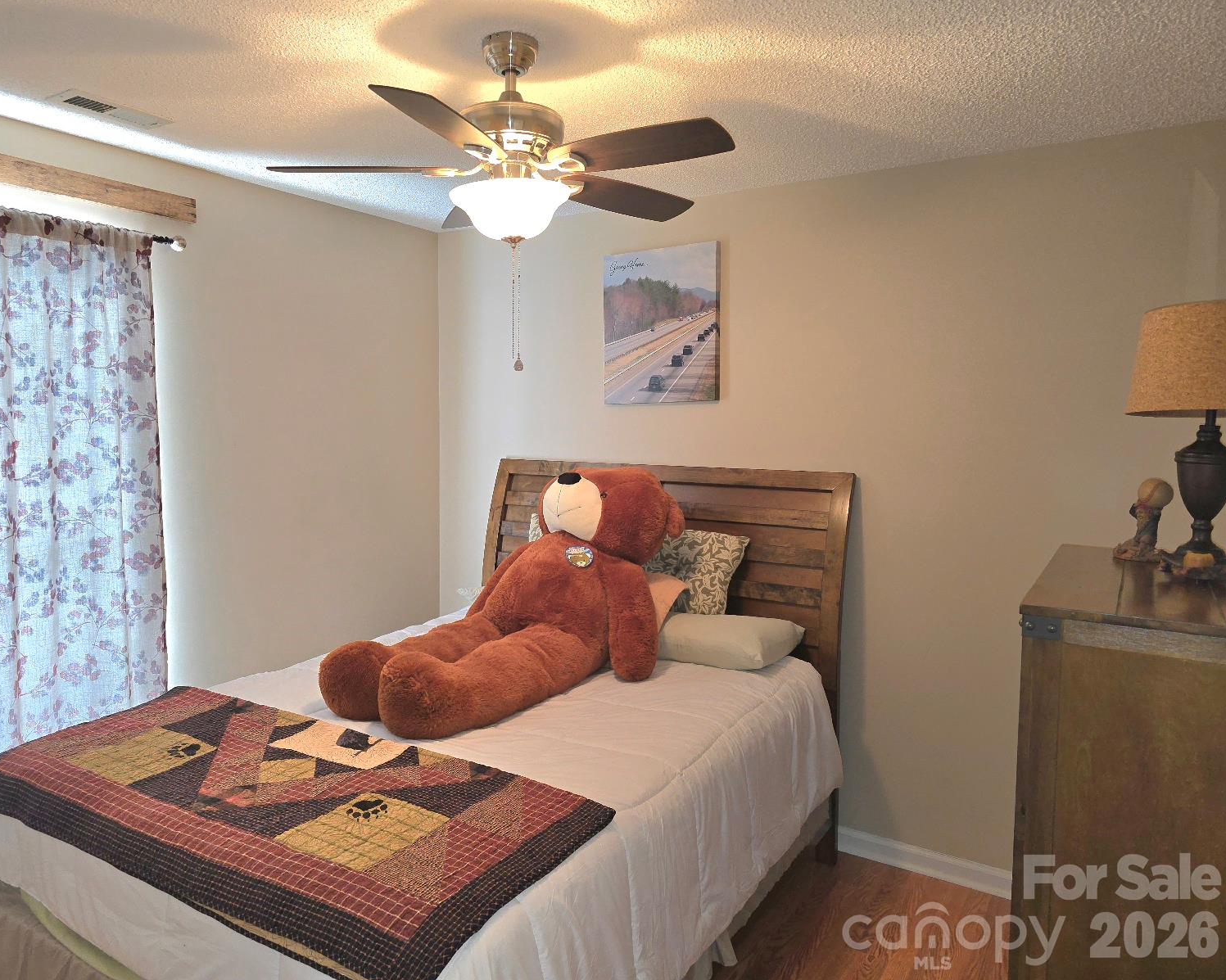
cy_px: 490
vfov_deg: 58.8
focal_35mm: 24
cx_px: 572
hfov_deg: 70.2
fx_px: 871
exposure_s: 1/60.2
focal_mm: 6.3
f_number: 1.7
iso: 125
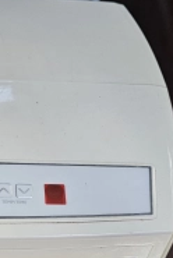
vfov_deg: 27.7
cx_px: -29
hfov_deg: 18.4
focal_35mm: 71
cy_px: 217
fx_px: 510
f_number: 1.7
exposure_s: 1/190
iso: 160
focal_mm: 6.3
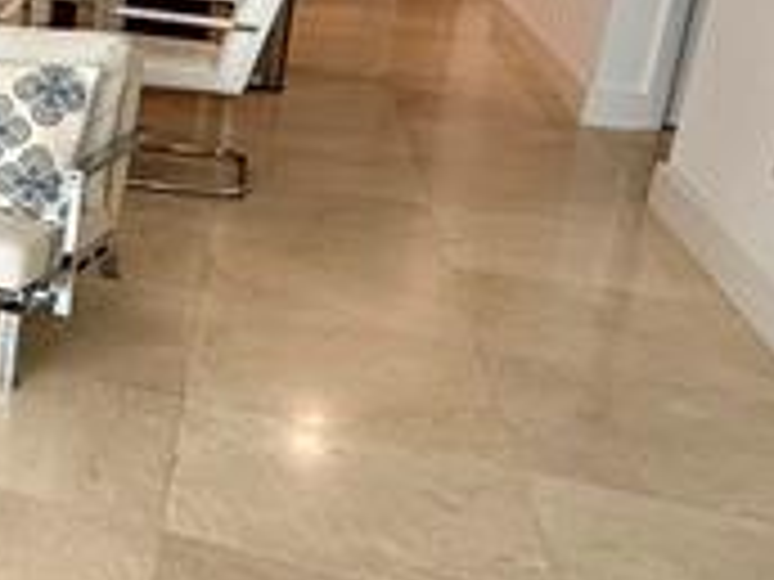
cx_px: -504
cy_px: 130
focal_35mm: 52
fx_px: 1163
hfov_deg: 24.3
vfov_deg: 27.6
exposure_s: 1/120
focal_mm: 2.22
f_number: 2.2
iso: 100
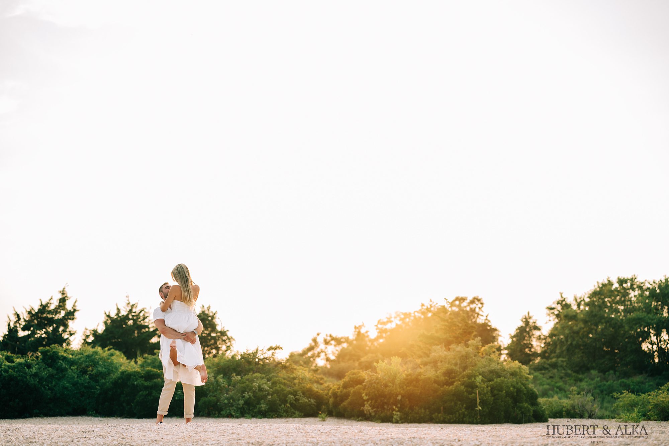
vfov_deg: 27.0
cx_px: 334
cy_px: 223
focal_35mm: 50
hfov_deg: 39.6
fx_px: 929
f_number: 1.8
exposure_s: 1/500
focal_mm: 50
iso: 64
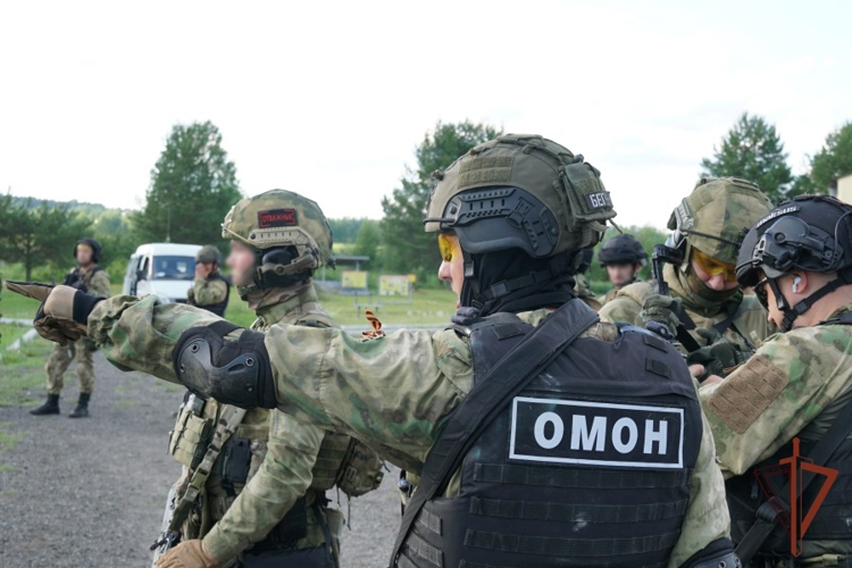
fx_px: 1100
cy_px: 284
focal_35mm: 46
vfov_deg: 28.9
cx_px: 426
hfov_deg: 42.3
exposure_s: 1/100
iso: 100
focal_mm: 31
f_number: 5
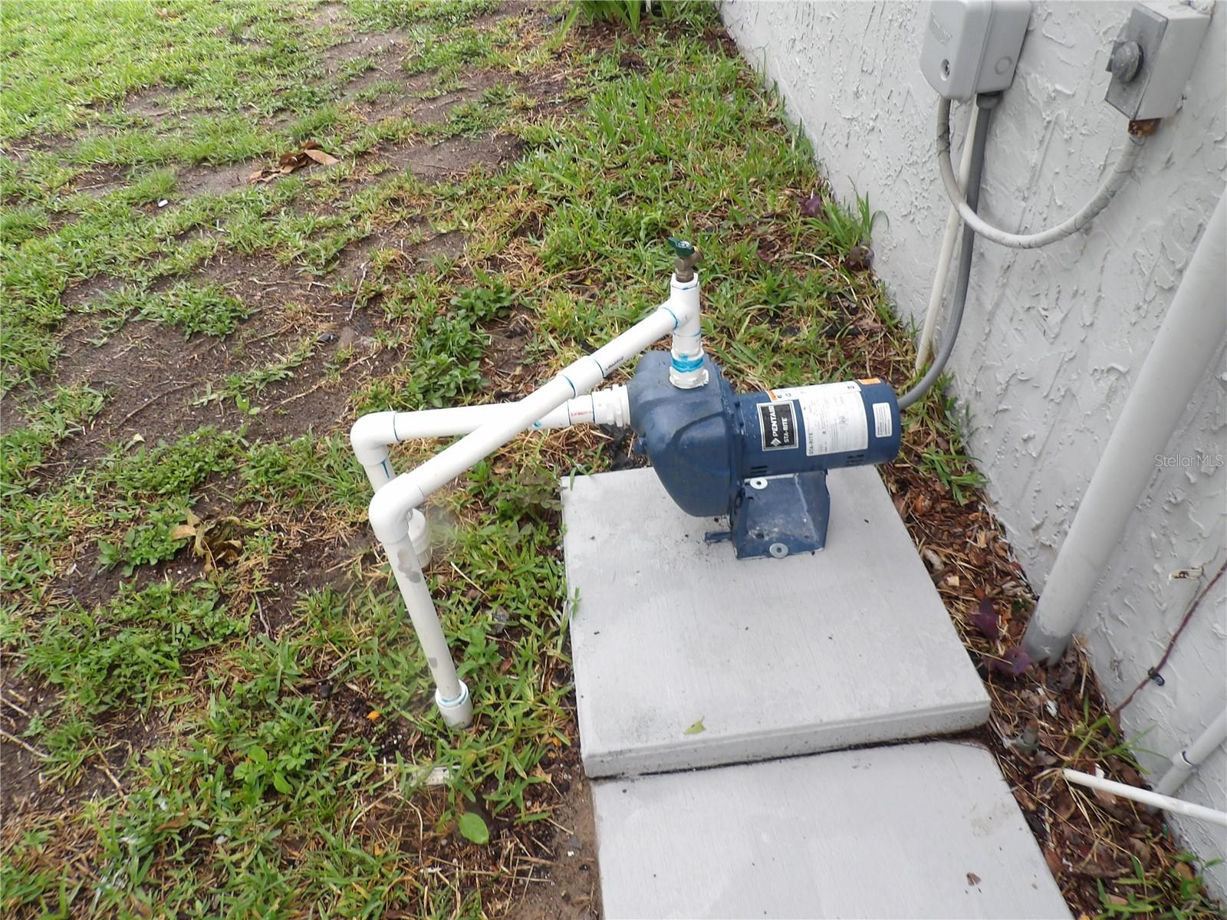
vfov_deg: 56.8
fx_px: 851
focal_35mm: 24
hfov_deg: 71.6
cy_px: 460
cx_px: 614
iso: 102
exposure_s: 1/33
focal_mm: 4.3
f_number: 3.2
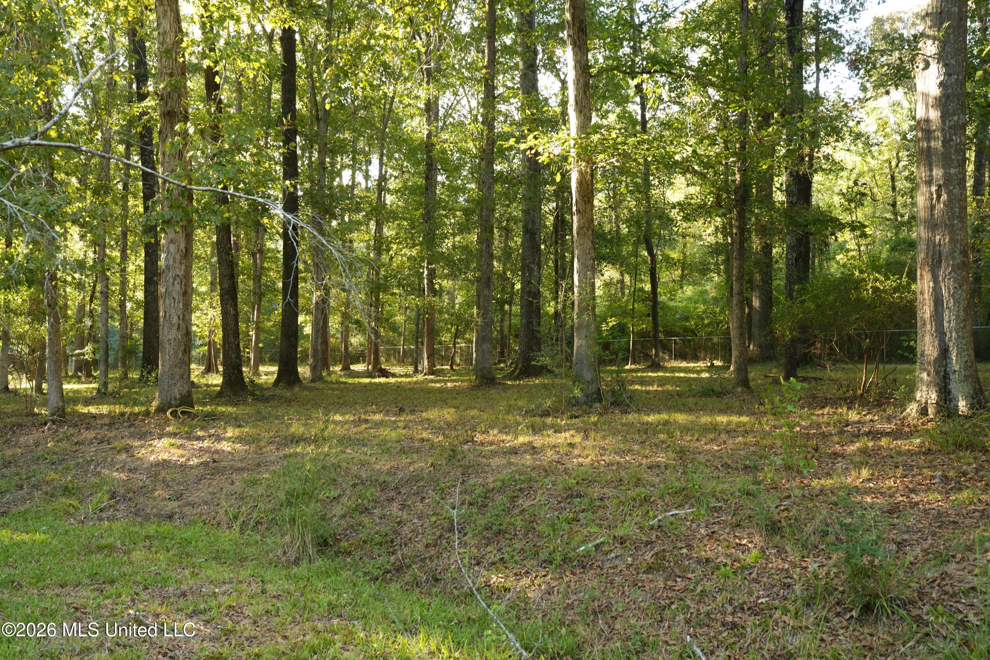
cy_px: 330
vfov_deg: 45.0
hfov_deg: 63.7
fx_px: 797
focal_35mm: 29
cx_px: 495
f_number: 6.3
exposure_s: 1/40
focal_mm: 29
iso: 640
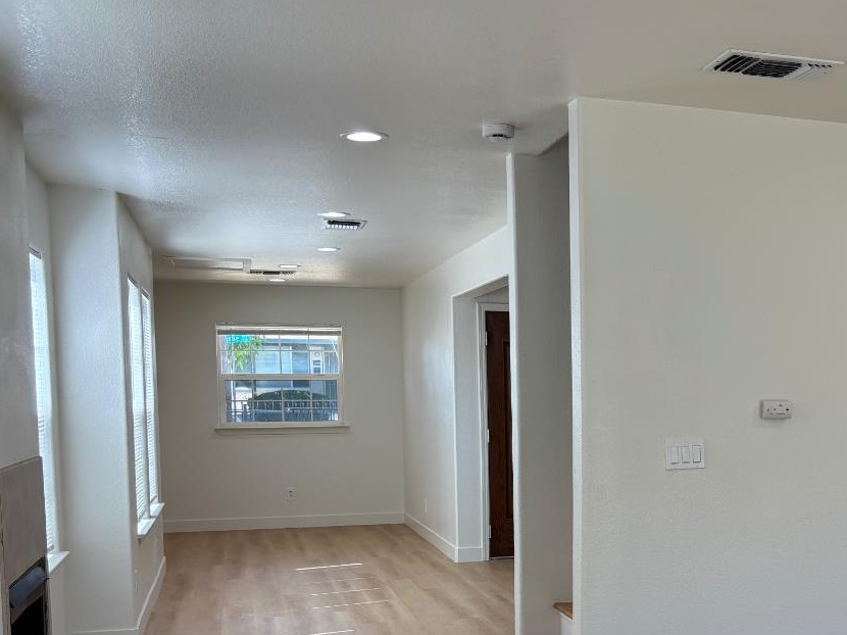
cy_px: 495
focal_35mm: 47
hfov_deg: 38.8
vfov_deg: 30.2
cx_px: 688
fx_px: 1150
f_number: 1.6
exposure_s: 1/130
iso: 32
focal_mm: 5.96
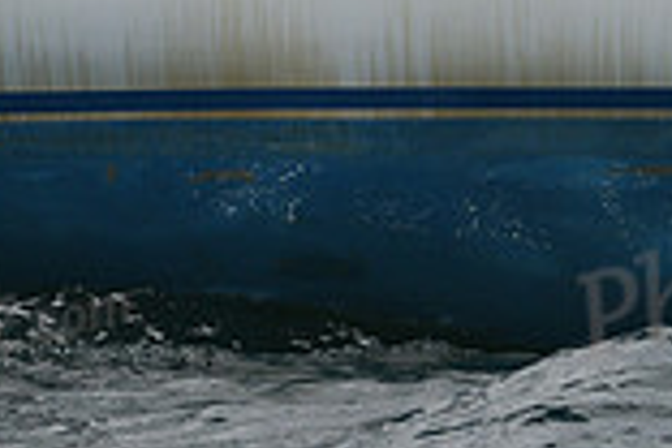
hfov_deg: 2.8
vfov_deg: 1.8
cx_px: 358
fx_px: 13850
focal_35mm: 742
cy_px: -355
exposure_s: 1/1250
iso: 320
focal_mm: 200
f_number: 10
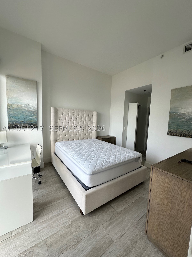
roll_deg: -3.0
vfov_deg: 102.1
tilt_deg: -5.7
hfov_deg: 85.7
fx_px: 104
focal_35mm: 14
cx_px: 96
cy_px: 128
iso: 80
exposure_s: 1/99
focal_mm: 2.22
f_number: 2.2
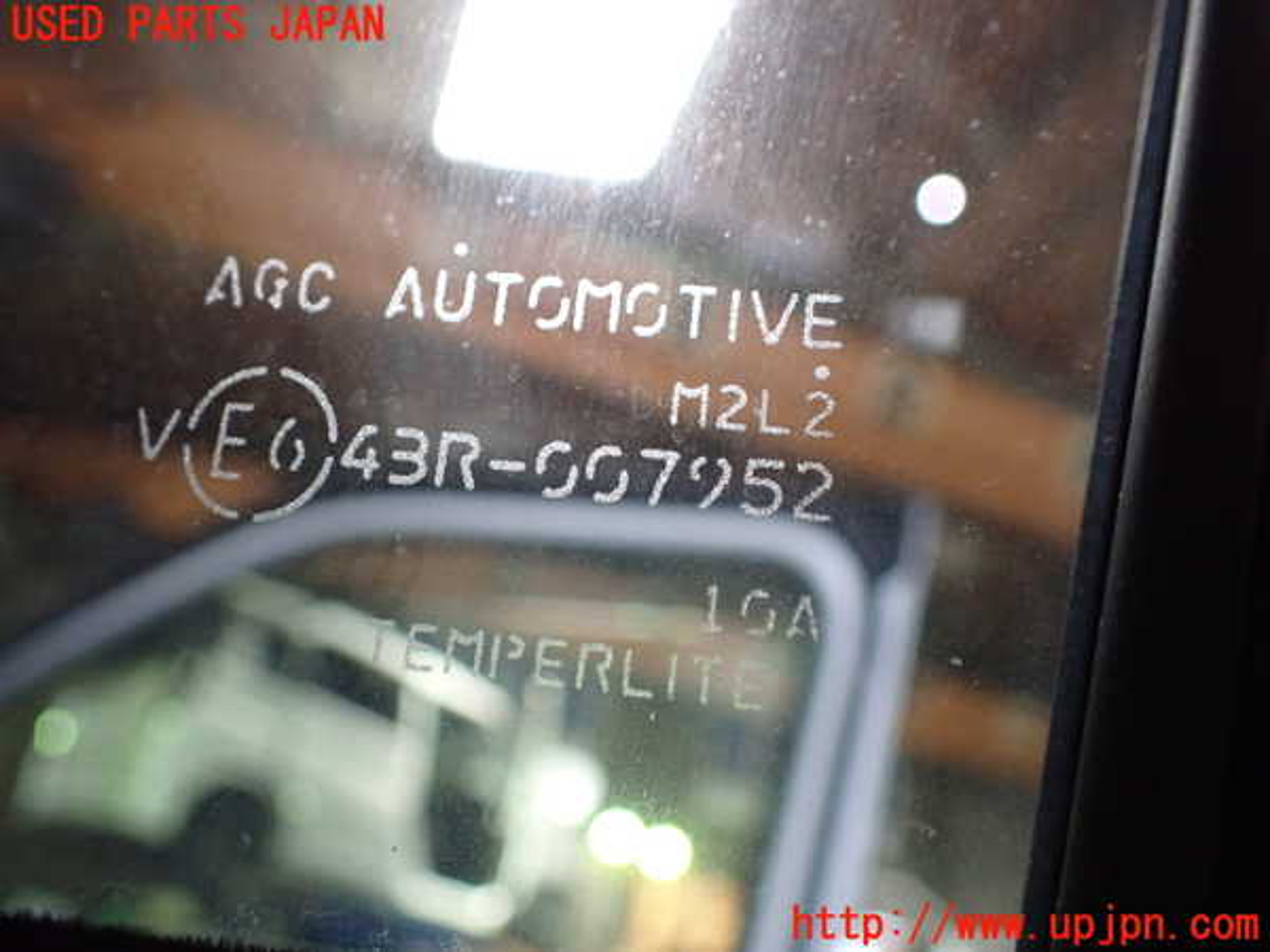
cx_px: 635
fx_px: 1101
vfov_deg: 46.8
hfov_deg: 60.0
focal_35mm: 30
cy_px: 476
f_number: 2.3
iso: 800
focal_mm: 5.4
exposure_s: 1/80
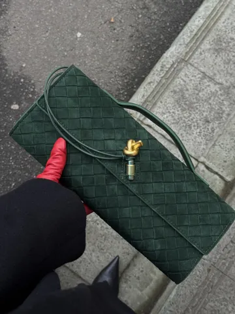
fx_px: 434
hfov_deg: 30.3
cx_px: 118
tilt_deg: -79.9
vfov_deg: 39.7
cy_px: 157
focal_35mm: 48
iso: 80
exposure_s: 1/265
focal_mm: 6.76
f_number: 1.78
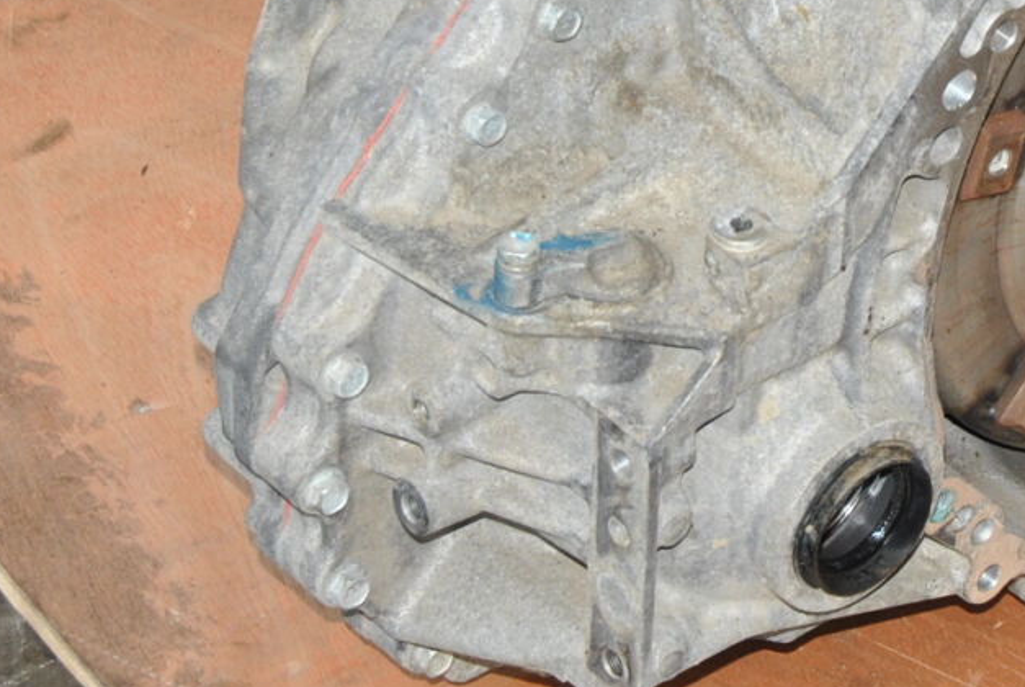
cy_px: 1
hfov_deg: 11.9
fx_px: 4912
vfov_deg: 8.0
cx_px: 845
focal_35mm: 172
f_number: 7.1
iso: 400
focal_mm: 45
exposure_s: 1/200
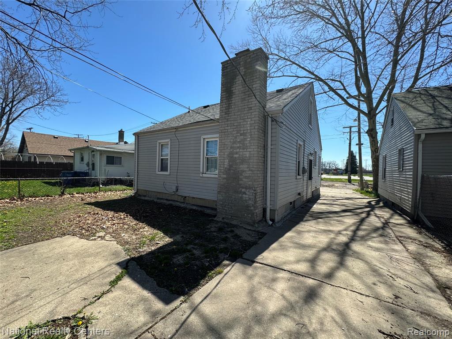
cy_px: 170
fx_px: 183
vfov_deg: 85.7
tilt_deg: -1.5
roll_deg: -2.2
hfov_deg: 102.1
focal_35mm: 14
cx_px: 226
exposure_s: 1/804
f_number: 2.2
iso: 40
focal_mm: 2.22
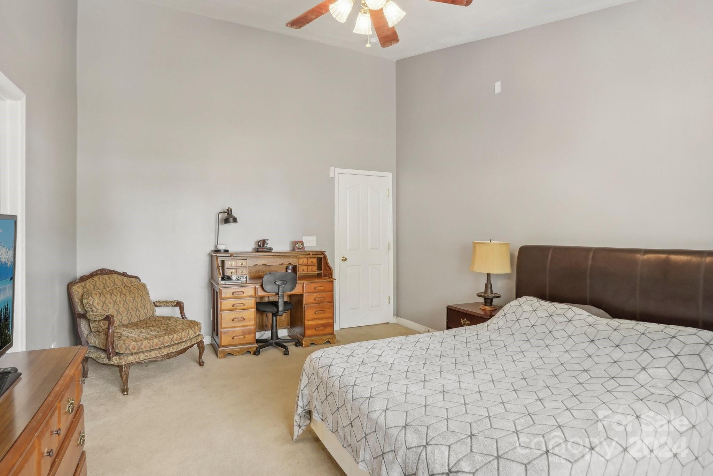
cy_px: 238
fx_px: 356
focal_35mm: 18
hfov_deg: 90.0
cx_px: 356
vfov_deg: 67.4
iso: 400
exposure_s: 1/6
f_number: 8
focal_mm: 18
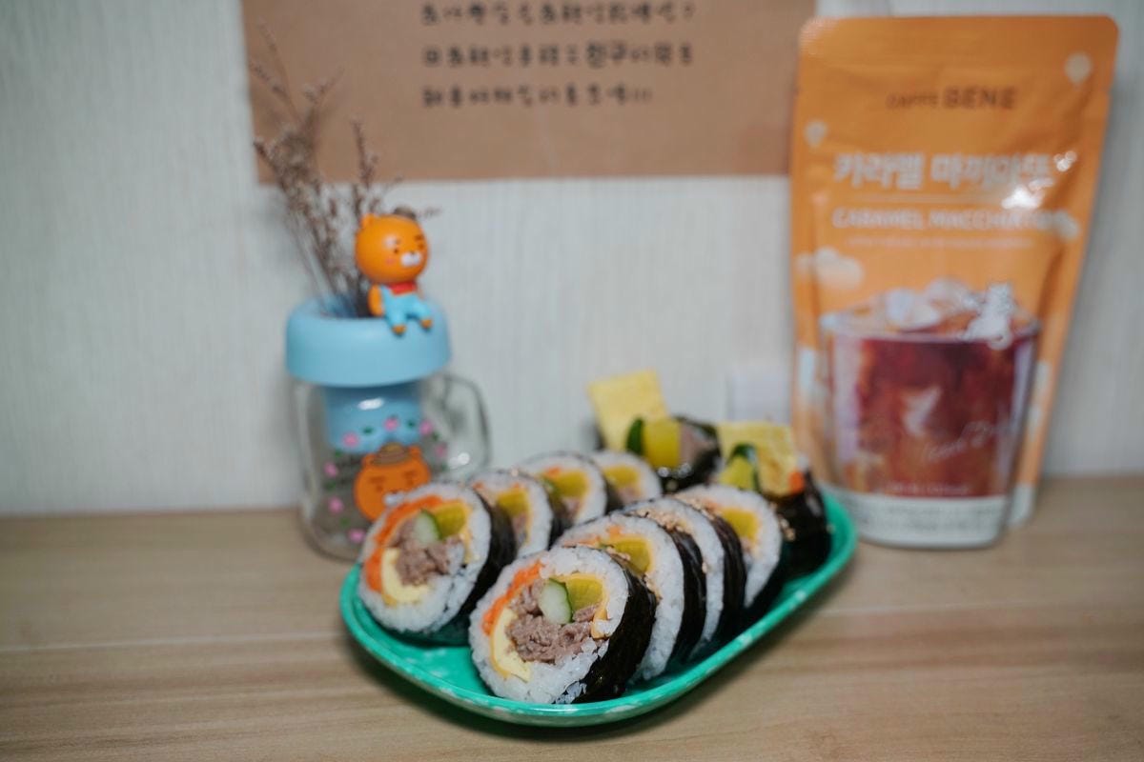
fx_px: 1112
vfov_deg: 37.9
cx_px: 572
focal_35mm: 35
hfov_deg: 54.4
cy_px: 381
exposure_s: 1/60
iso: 200
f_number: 4
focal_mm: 35
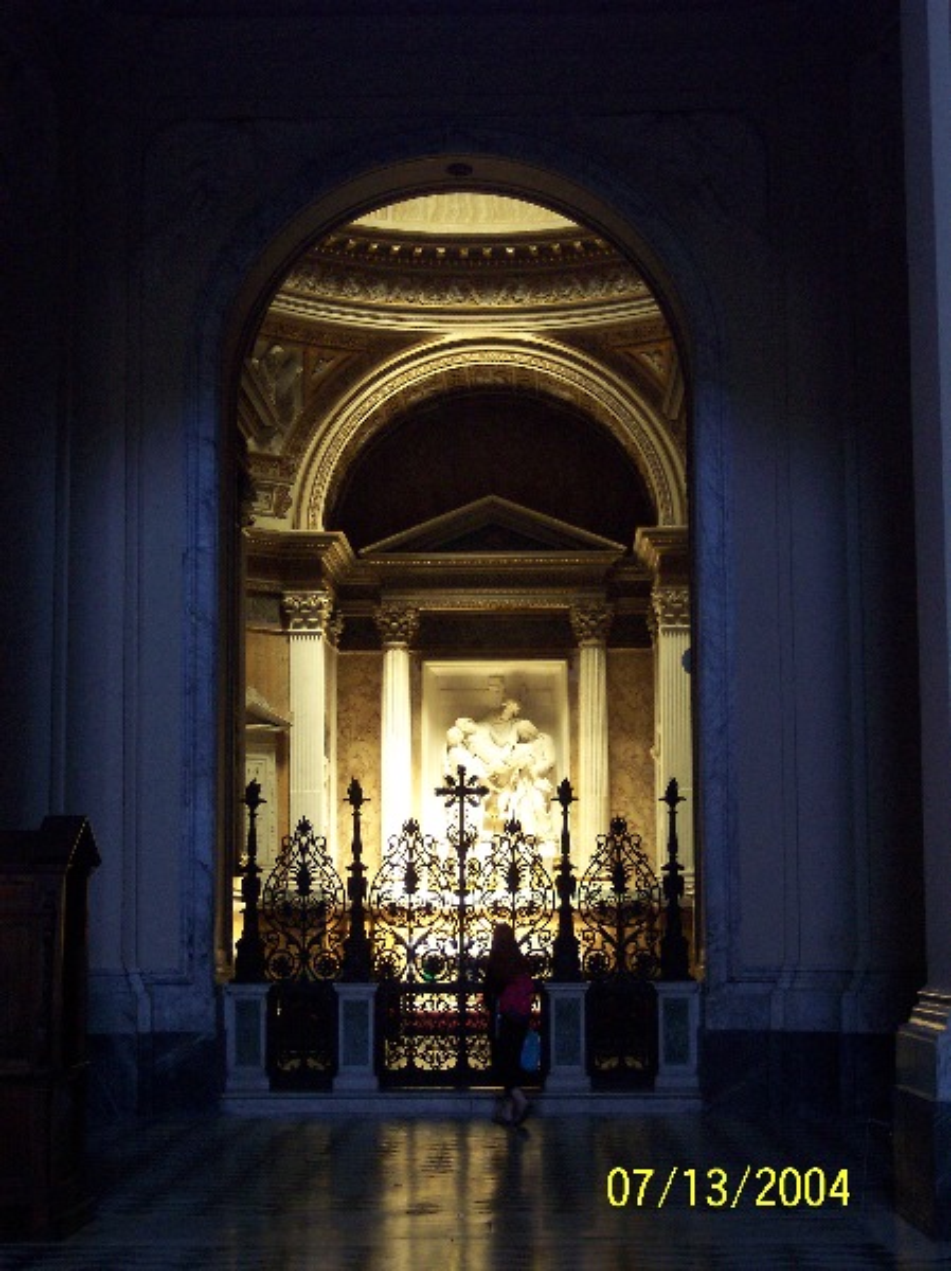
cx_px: 476
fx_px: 2311
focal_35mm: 63
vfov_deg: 30.7
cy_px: 636
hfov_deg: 23.3
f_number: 3.4
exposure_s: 1/20
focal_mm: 13.3
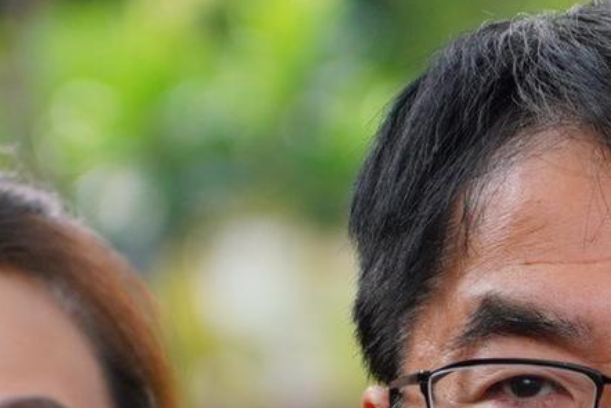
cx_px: 602
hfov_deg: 2.9
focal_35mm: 710
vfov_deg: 1.9
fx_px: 12054
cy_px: 727
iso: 400
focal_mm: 105
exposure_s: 1/500
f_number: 4
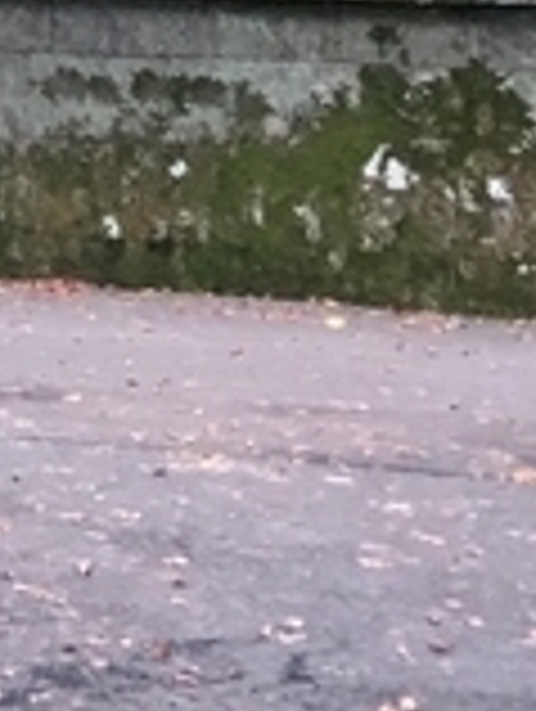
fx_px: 4530
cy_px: -1521
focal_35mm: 220
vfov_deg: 7.7
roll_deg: -1.6
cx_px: -766
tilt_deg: +18.2
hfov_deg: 6.4
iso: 40
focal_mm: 4.15
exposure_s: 1/30
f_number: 2.2
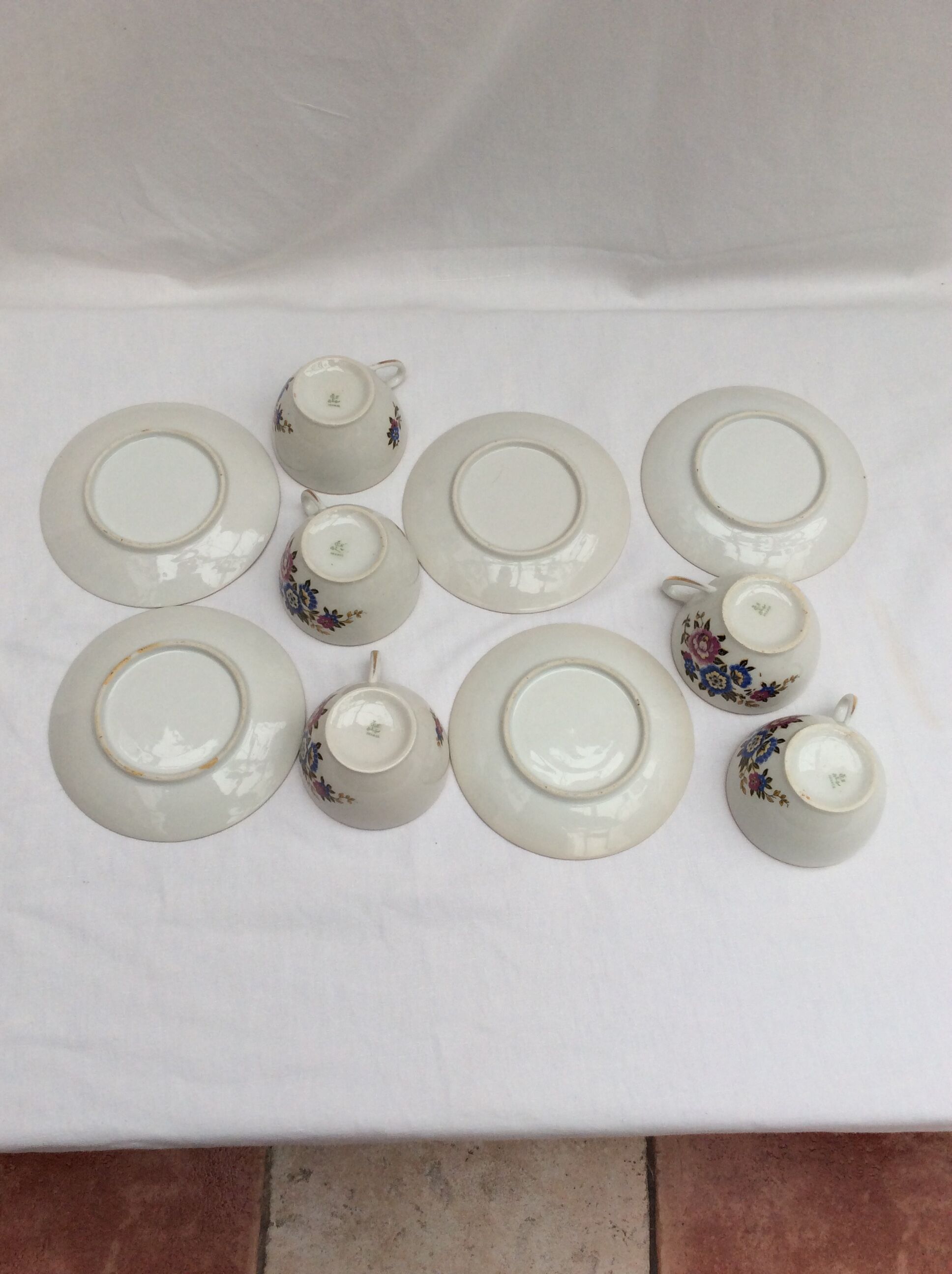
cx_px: 476
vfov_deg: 56.9
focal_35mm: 32
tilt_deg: -69.1
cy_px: 637
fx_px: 1177
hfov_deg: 44.1
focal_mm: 3.3
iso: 32
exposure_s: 1/209
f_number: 2.4
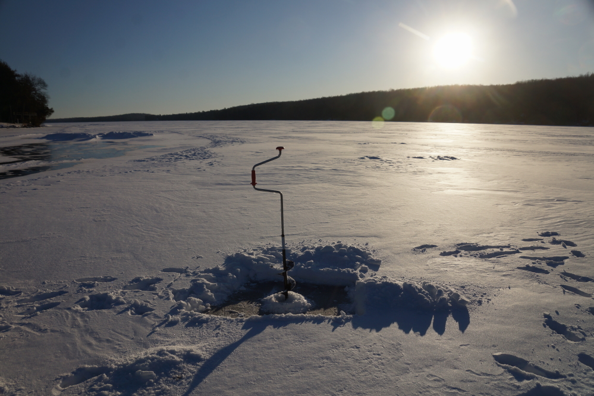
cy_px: 198
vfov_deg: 47.9
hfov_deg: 67.4
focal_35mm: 27
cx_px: 297
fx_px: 445
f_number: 8
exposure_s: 1/320
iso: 100
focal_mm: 18
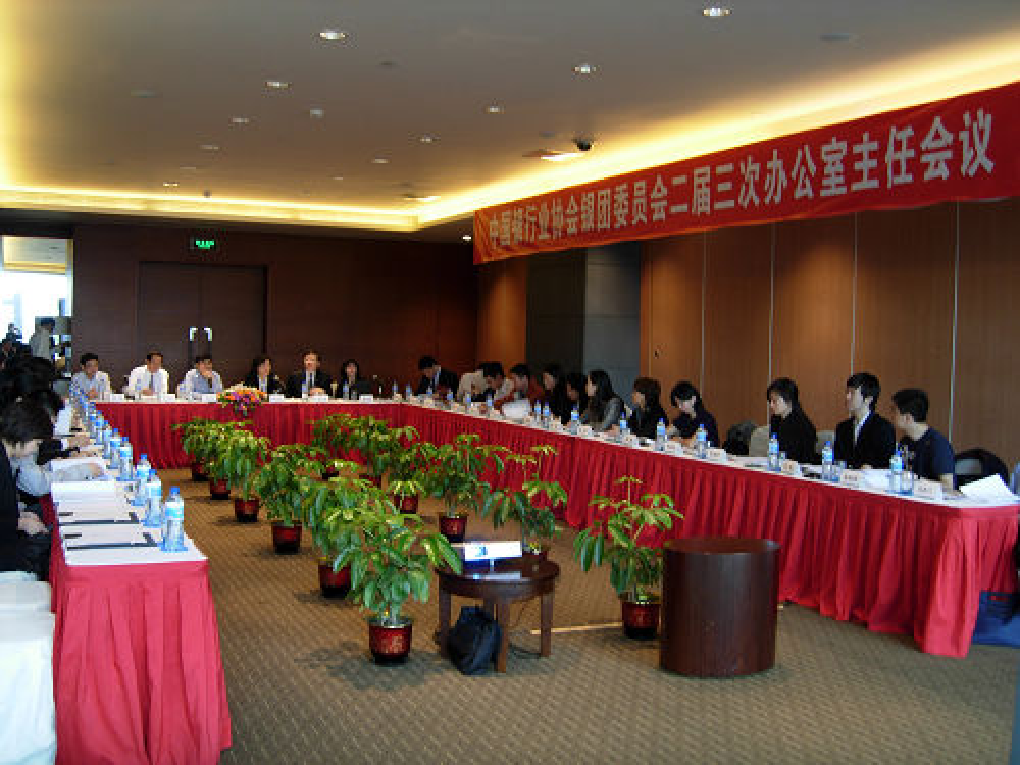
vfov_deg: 39.7
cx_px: 510
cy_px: 382
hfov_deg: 51.4
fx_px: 1061
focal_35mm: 36
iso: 50
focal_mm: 7.5
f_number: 2.7
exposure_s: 1/4.8
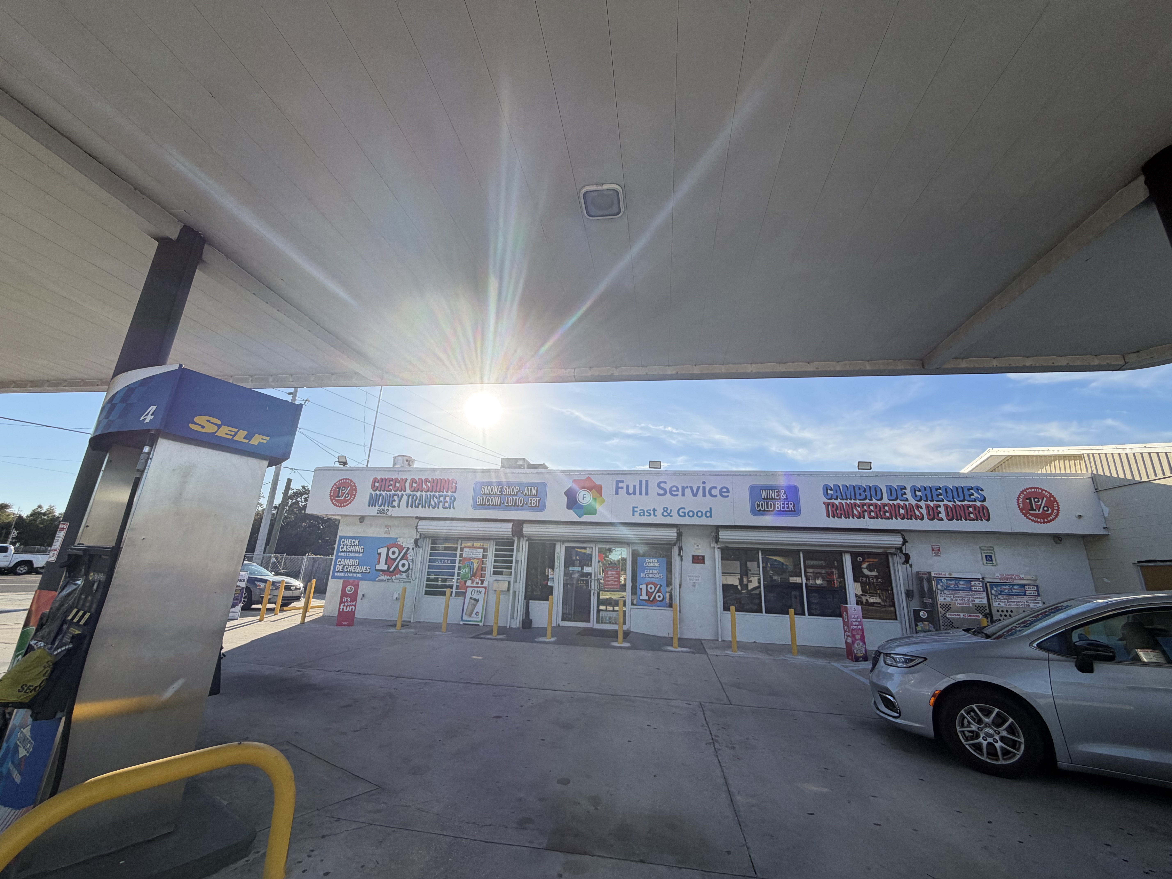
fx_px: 474
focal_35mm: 14
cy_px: 440
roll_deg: -1.8
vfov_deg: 85.7
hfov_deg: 102.1
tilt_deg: +15.8
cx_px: 586
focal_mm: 2.22
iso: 32
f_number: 2.2
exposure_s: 1/888
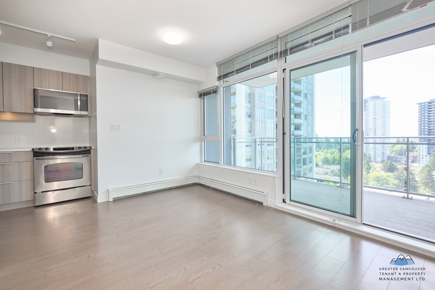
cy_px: 145
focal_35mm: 15
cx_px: 218
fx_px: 181
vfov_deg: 77.3
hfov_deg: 100.4
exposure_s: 1/30
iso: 400
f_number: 8
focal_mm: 10
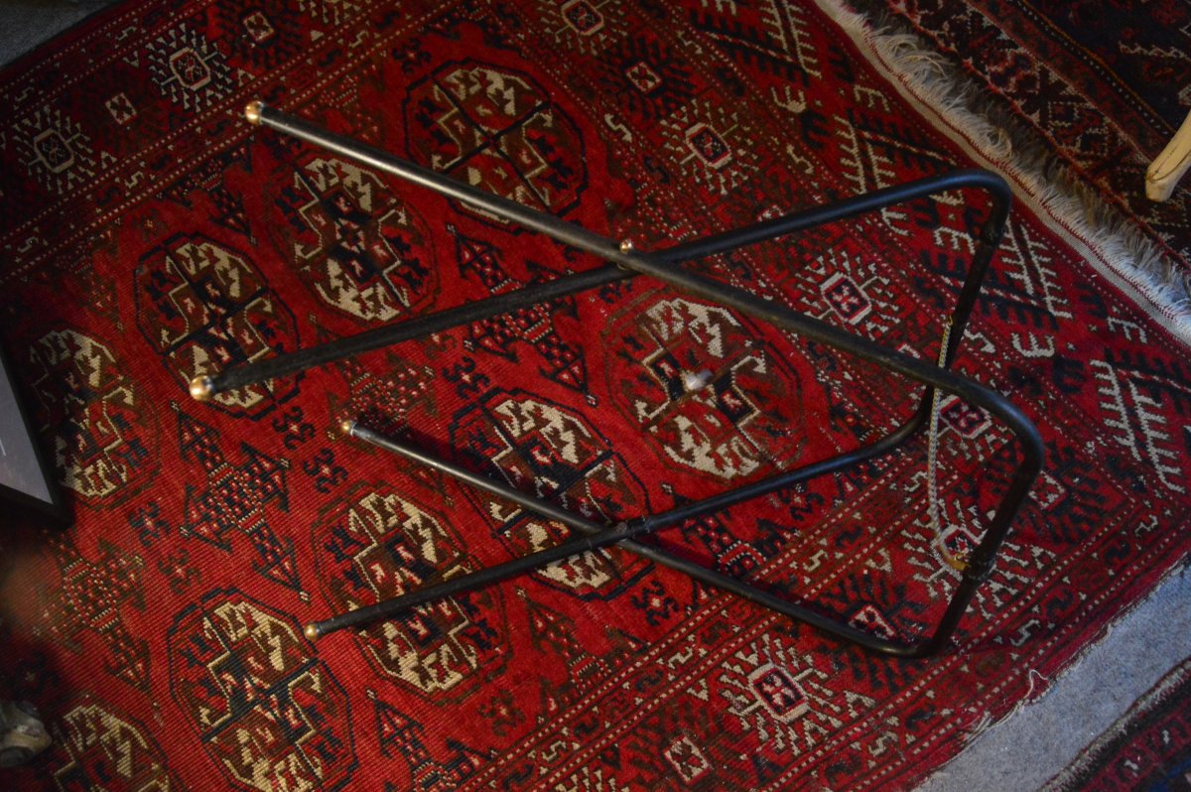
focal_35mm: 45
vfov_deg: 29.8
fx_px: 1487
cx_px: 596
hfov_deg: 43.6
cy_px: 396
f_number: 4.2
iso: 3200
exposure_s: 1/30
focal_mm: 30
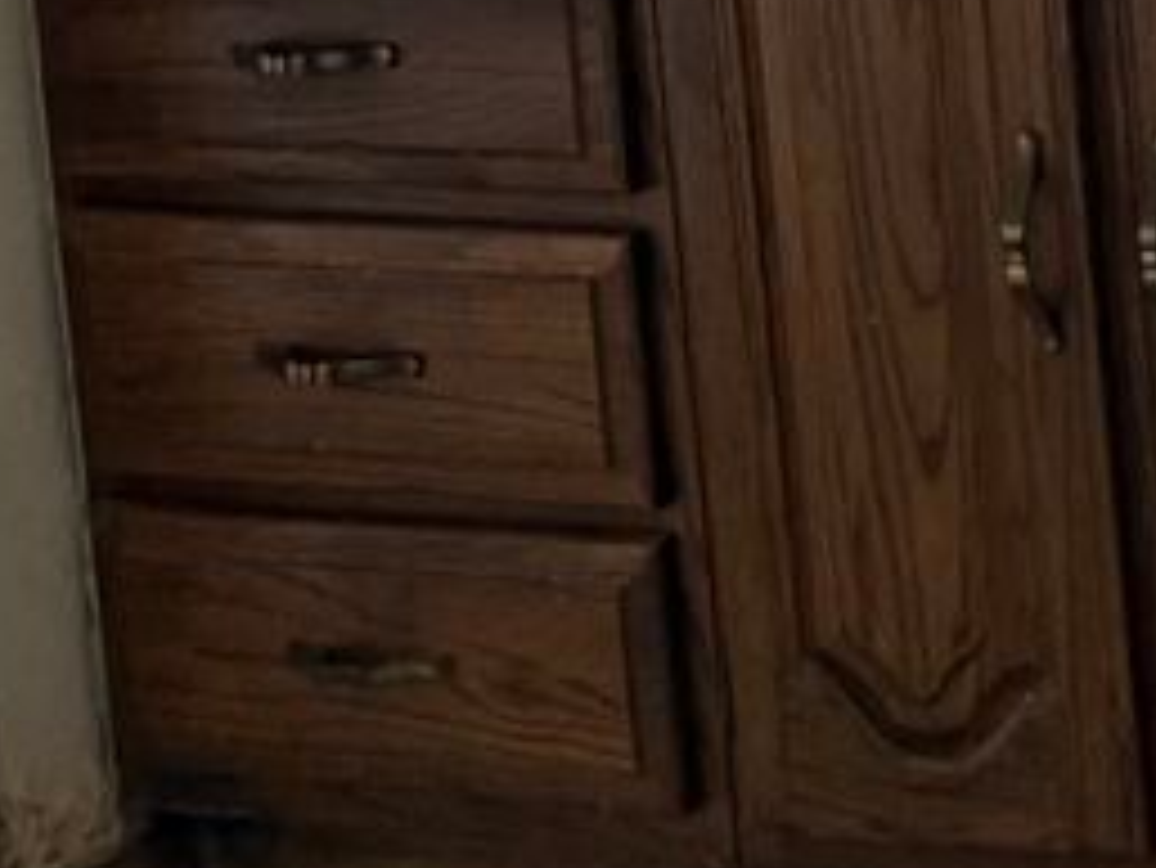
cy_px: -924
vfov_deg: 9.8
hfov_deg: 11.6
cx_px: 2744
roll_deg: +4.0
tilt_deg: -2.5
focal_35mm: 140
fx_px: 4677
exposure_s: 1/66
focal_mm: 6.76
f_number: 1.78
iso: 200
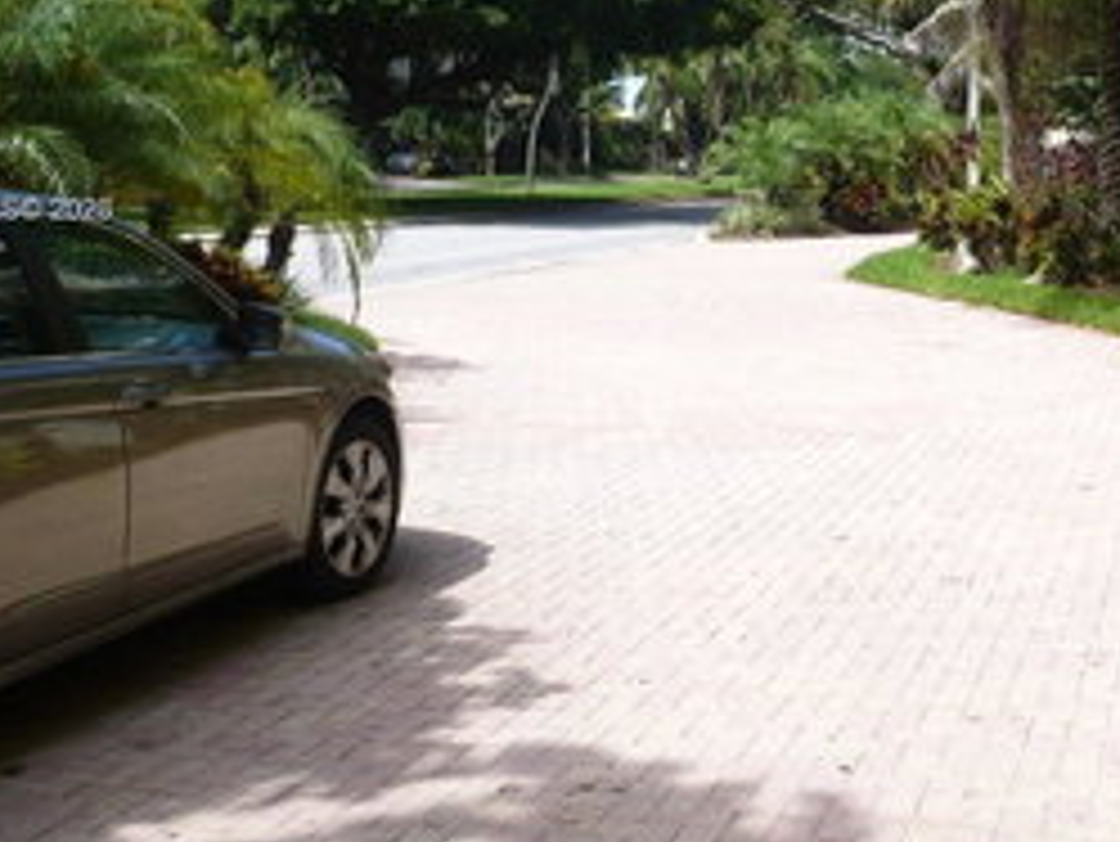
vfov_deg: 24.2
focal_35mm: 60
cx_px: 699
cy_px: 212
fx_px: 1942
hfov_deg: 32.0
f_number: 2.8
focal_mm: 5.8
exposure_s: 1/800
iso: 100
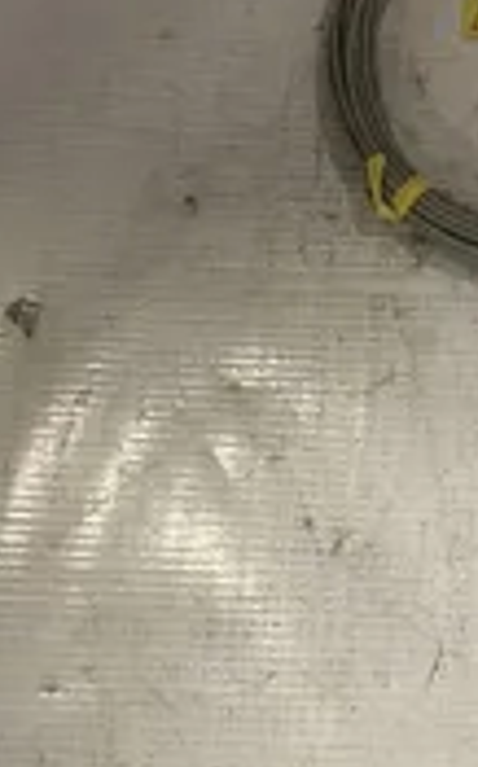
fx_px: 1316
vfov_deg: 32.3
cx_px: 601
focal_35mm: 63
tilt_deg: -77.6
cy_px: 504
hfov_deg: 19.2
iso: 200
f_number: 1.6
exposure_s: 1/60
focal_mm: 4.2
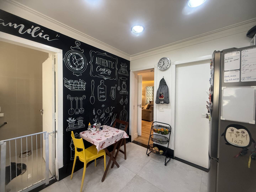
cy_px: 96
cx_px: 128
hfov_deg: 102.1
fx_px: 104
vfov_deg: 85.7
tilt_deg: +0.3
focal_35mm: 14
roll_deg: -1.3
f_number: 2.2
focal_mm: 2.22
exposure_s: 1/120
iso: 320
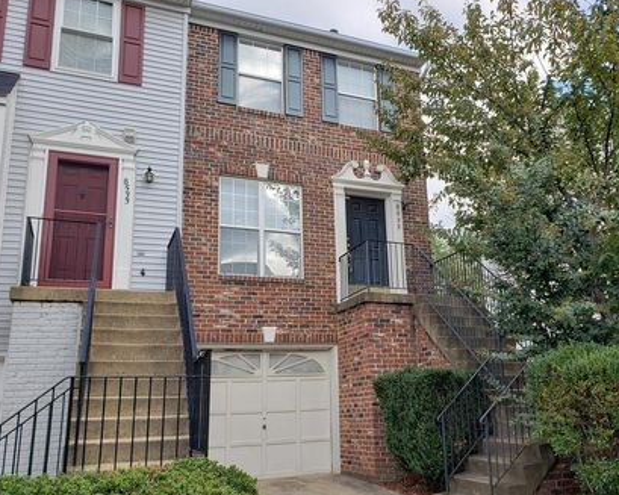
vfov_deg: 47.0
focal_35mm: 31
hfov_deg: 56.8
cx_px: 369
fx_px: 568
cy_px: 270
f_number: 2.4
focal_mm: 4.3
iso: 50
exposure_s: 1/266
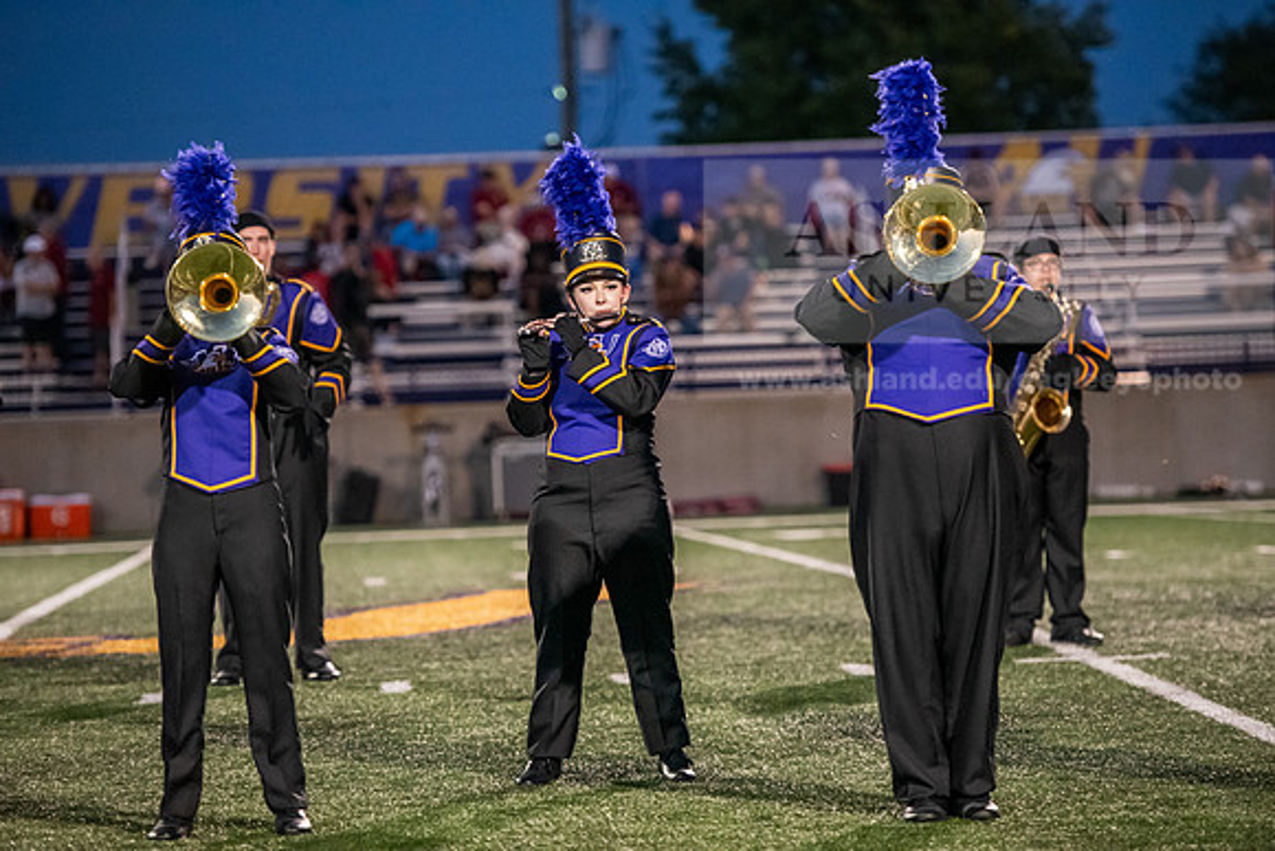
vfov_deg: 8.3
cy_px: 426
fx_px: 5845
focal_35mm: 165
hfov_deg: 12.4
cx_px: 638
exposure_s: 1/640
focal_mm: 165
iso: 4000
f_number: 3.2
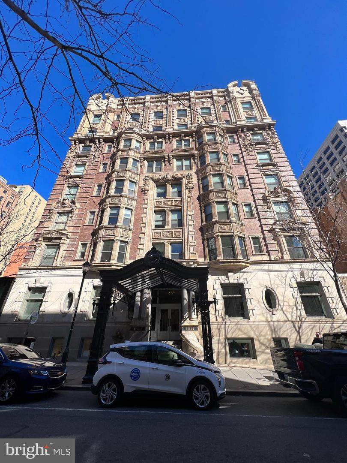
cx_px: 174
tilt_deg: +29.2
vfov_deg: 106.2
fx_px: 174
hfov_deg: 89.9
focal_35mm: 13
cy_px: 232
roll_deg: +0.3
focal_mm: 1.57
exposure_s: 1/1155
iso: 32
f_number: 1.8
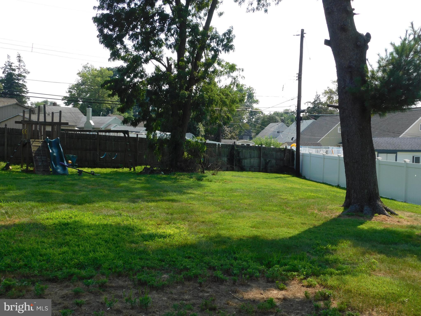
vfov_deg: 36.0
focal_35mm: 40
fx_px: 486
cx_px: 210
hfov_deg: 46.8
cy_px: 158
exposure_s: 1/800
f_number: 3.6
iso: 125
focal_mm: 7.1
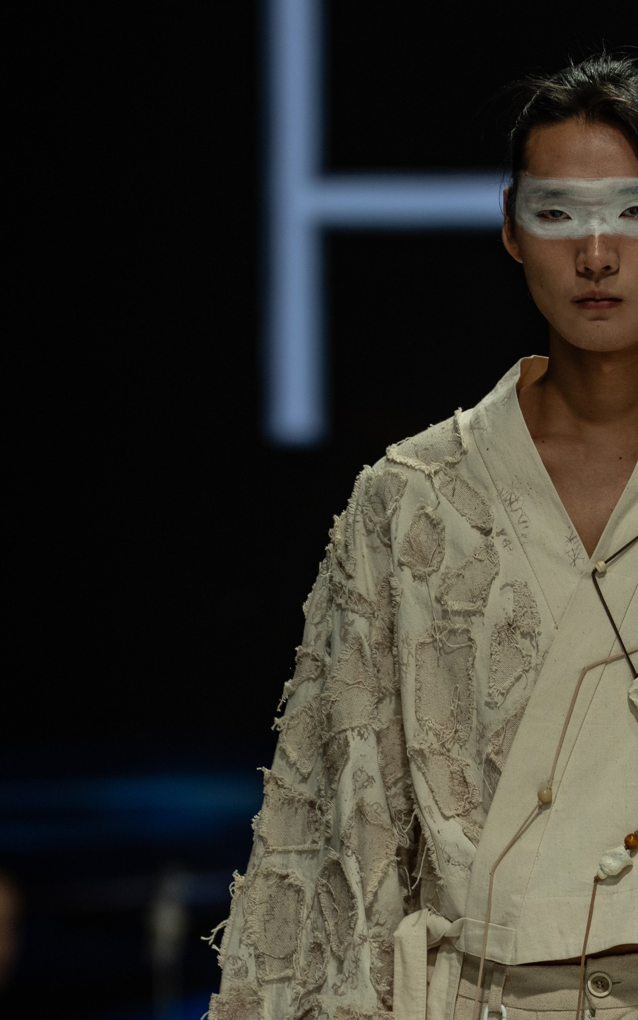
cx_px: 508
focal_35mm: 573
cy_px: 692
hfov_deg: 2.3
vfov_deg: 3.7
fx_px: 15938
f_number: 3.2
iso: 200
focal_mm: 200
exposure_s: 1/250
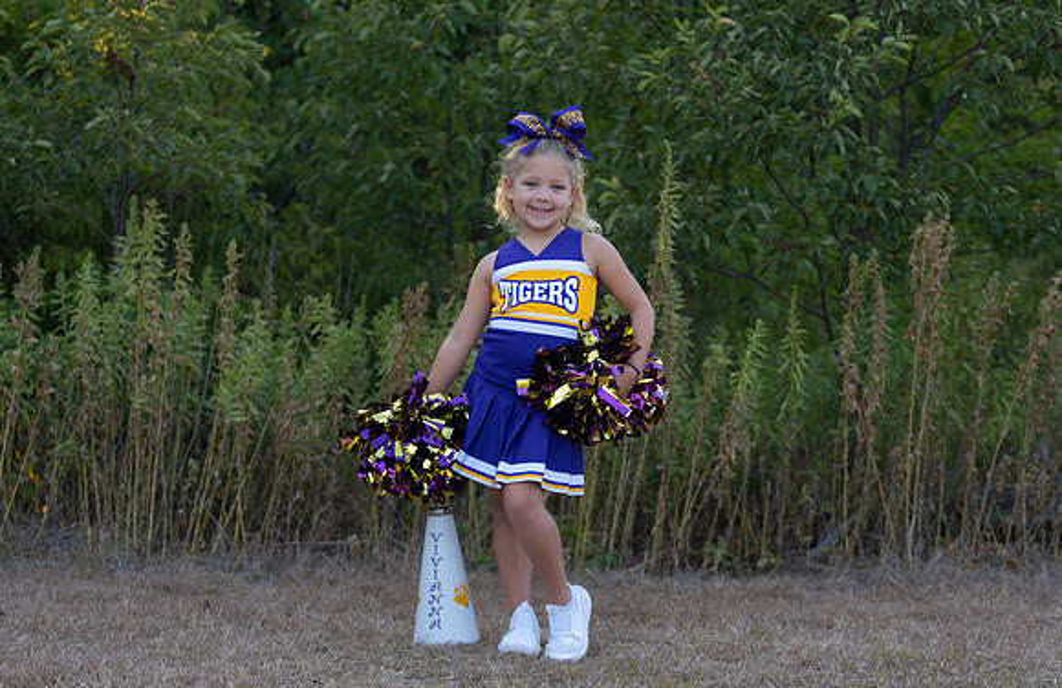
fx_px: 2365
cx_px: 534
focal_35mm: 81
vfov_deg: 16.6
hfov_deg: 25.3
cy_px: 372
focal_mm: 75
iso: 125
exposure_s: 1/320
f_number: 2.8
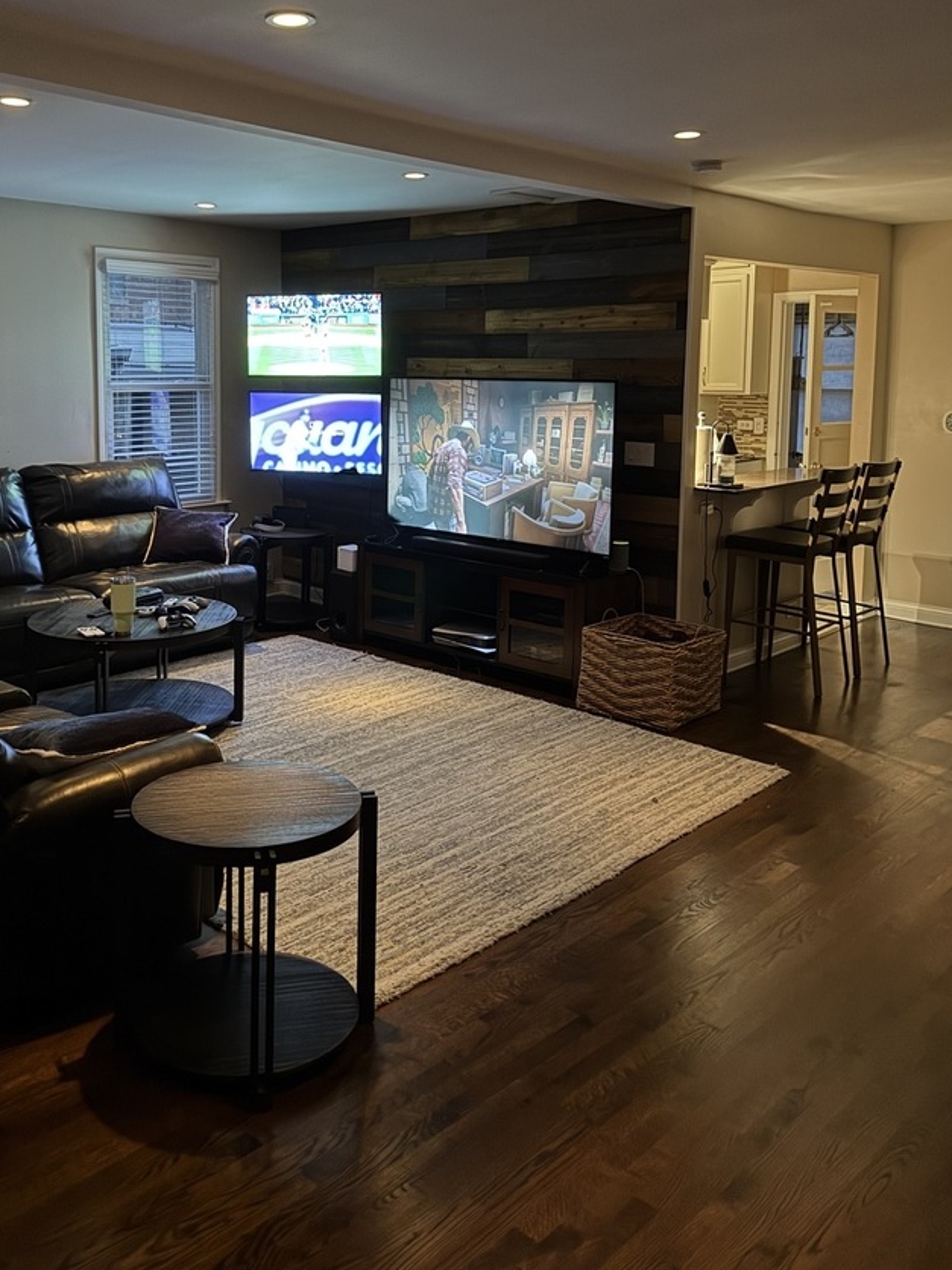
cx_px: 372
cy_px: 477
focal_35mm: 31
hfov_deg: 45.2
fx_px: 1137
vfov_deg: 57.6
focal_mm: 6.76
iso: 1000
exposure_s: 1/15
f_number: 1.78
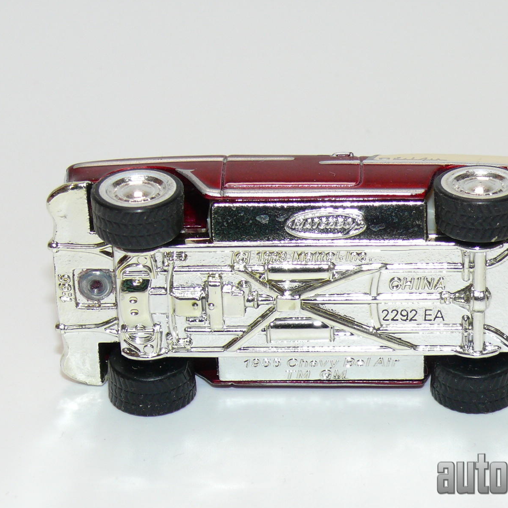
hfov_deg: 14.4
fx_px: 2009
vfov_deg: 14.4
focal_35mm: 121
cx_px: 339
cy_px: 254
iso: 100
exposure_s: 1/30
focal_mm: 13.4
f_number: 4
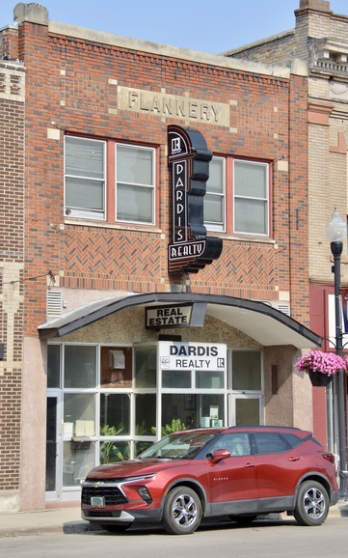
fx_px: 1336
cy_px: 259
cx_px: 163
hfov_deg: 14.8
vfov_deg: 23.6
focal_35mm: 88
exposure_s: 1/250
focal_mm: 52
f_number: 7.1
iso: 100
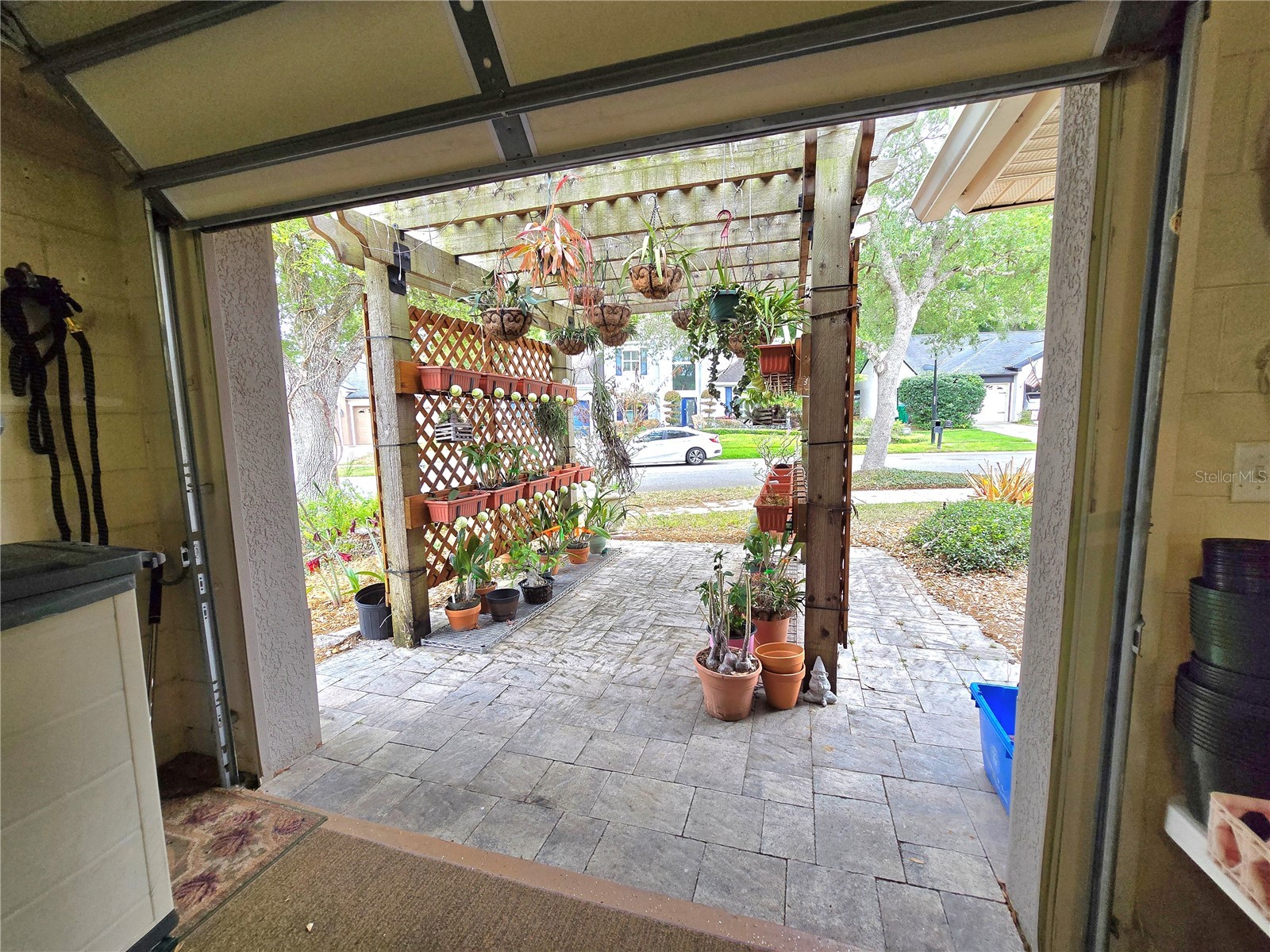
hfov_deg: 106.2
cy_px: 476
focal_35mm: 13
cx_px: 635
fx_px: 477
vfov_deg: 89.9
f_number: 2.2
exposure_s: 1/120
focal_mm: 2.2
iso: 100
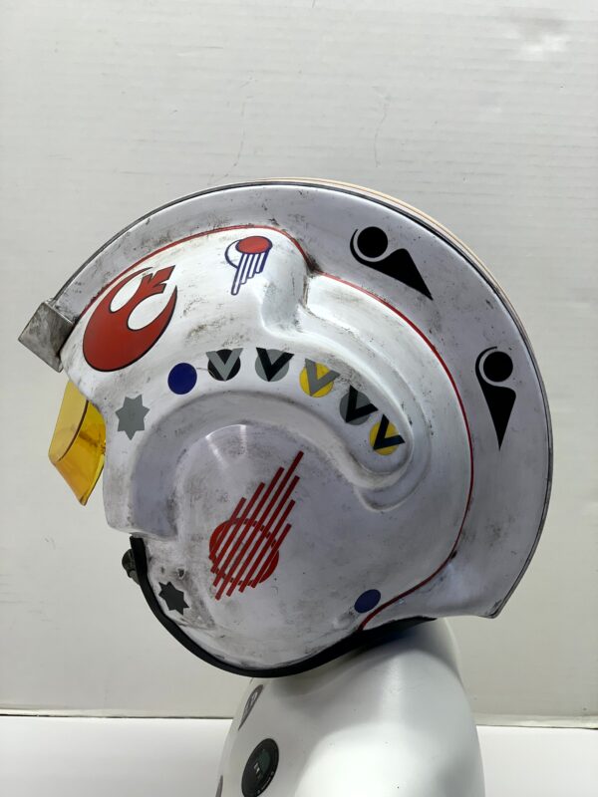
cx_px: 299
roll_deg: -0.5
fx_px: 1198
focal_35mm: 52
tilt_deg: -13.7
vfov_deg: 36.8
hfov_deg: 28.0
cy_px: 398
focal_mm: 6
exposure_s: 1/120
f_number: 2.4
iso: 64
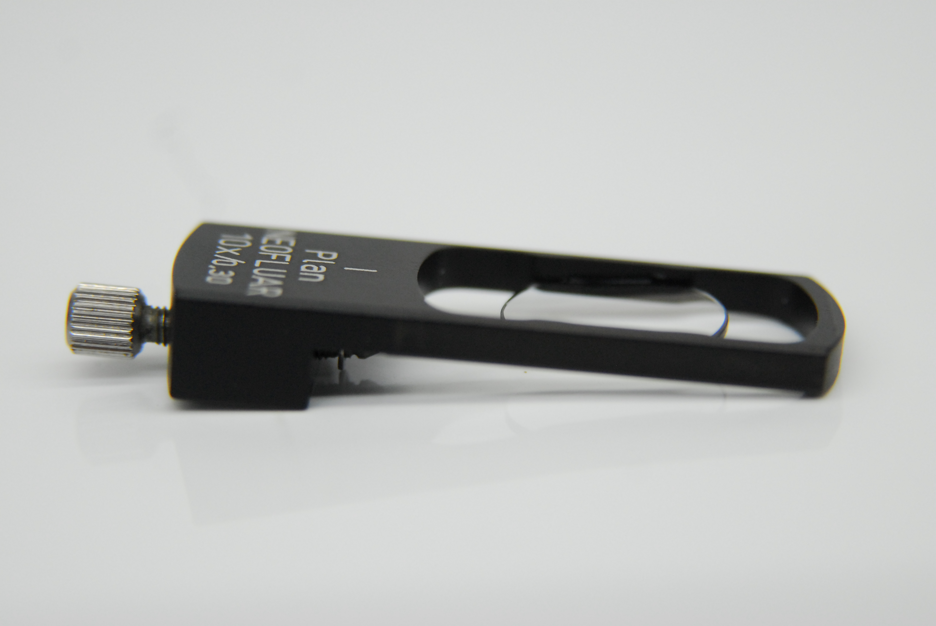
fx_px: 3319
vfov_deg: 10.8
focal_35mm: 128
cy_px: 313
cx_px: 468
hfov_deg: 16.1
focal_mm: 85
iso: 800
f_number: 4
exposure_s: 1/160
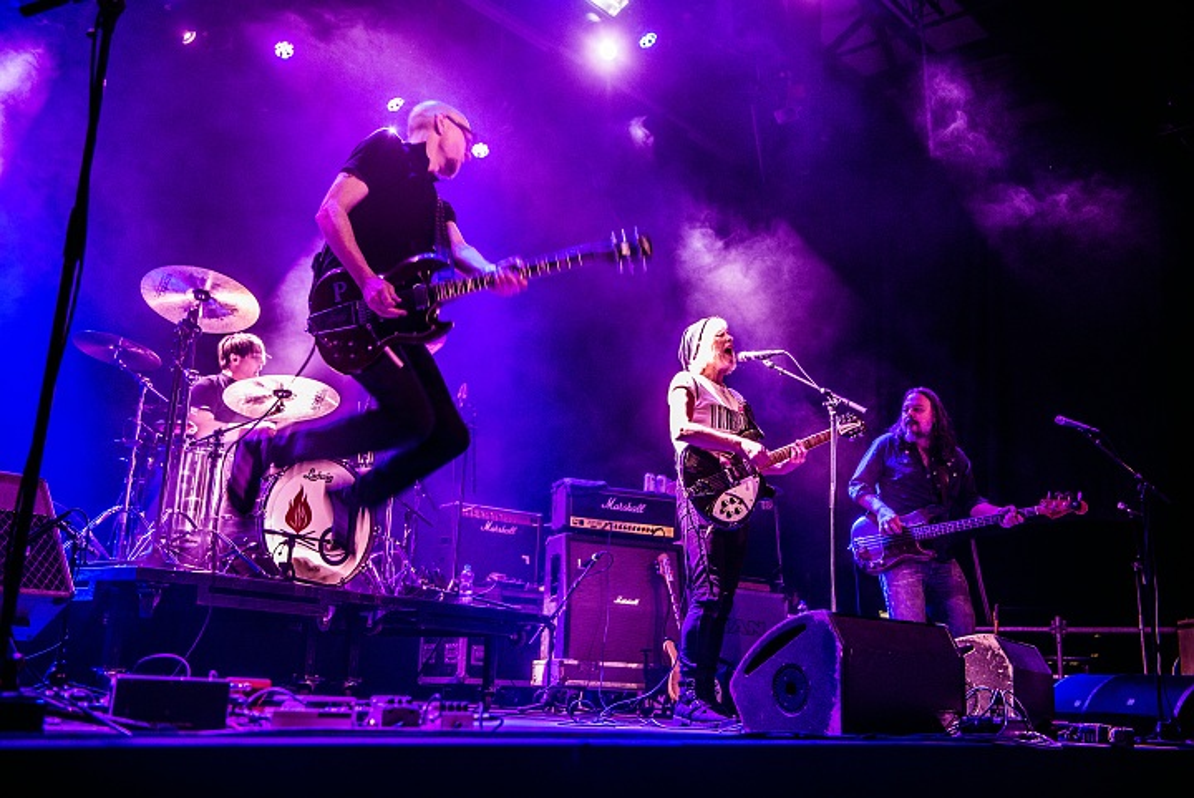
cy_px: 399
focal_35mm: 38
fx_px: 1261
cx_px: 597
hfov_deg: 50.7
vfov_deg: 35.1
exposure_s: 1/80
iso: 1600
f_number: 2.8
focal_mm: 38
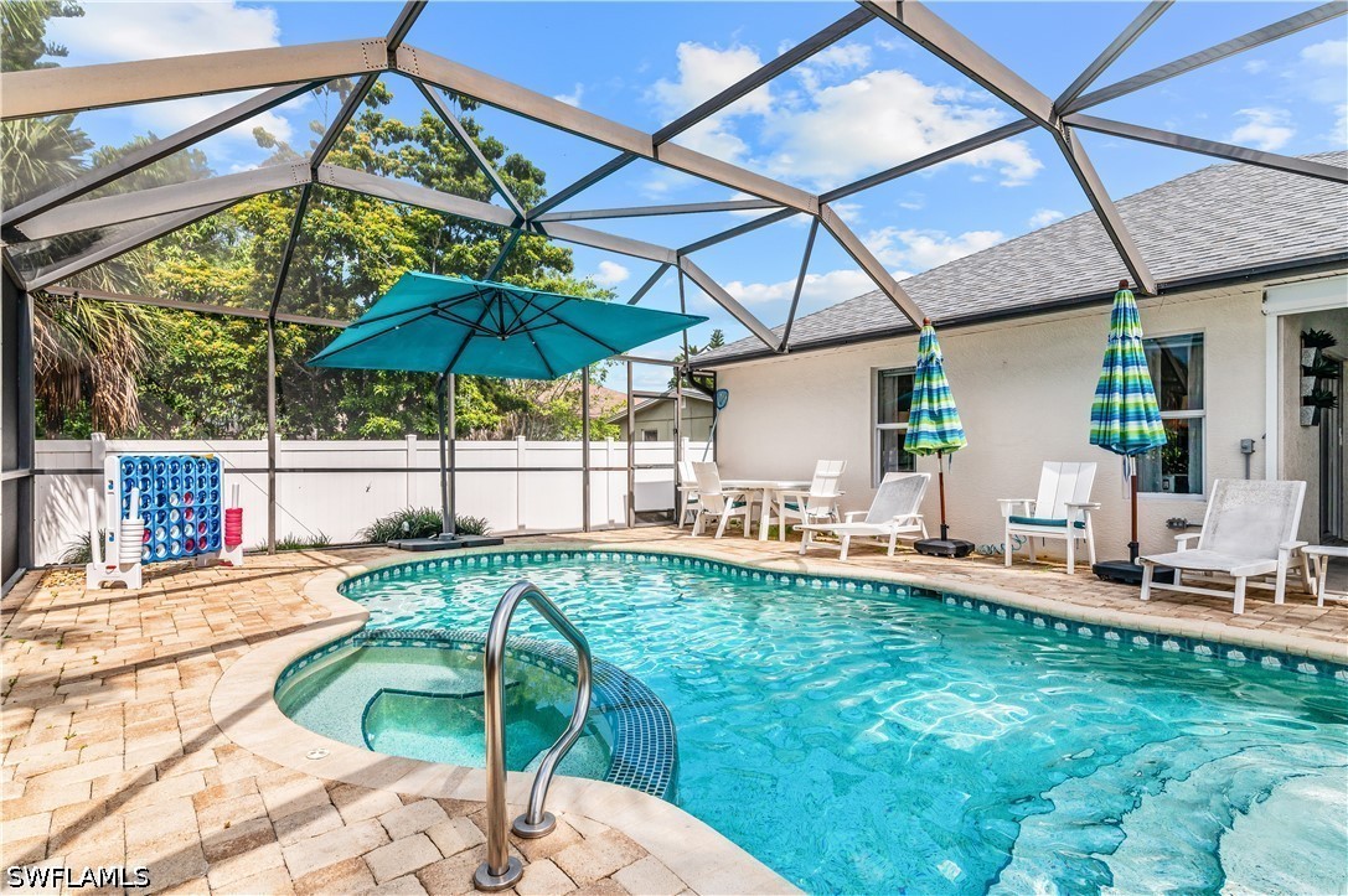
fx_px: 673
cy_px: 448
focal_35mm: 18
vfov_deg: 67.3
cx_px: 674
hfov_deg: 90.0
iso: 320
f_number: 10
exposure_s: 1/400
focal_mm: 18
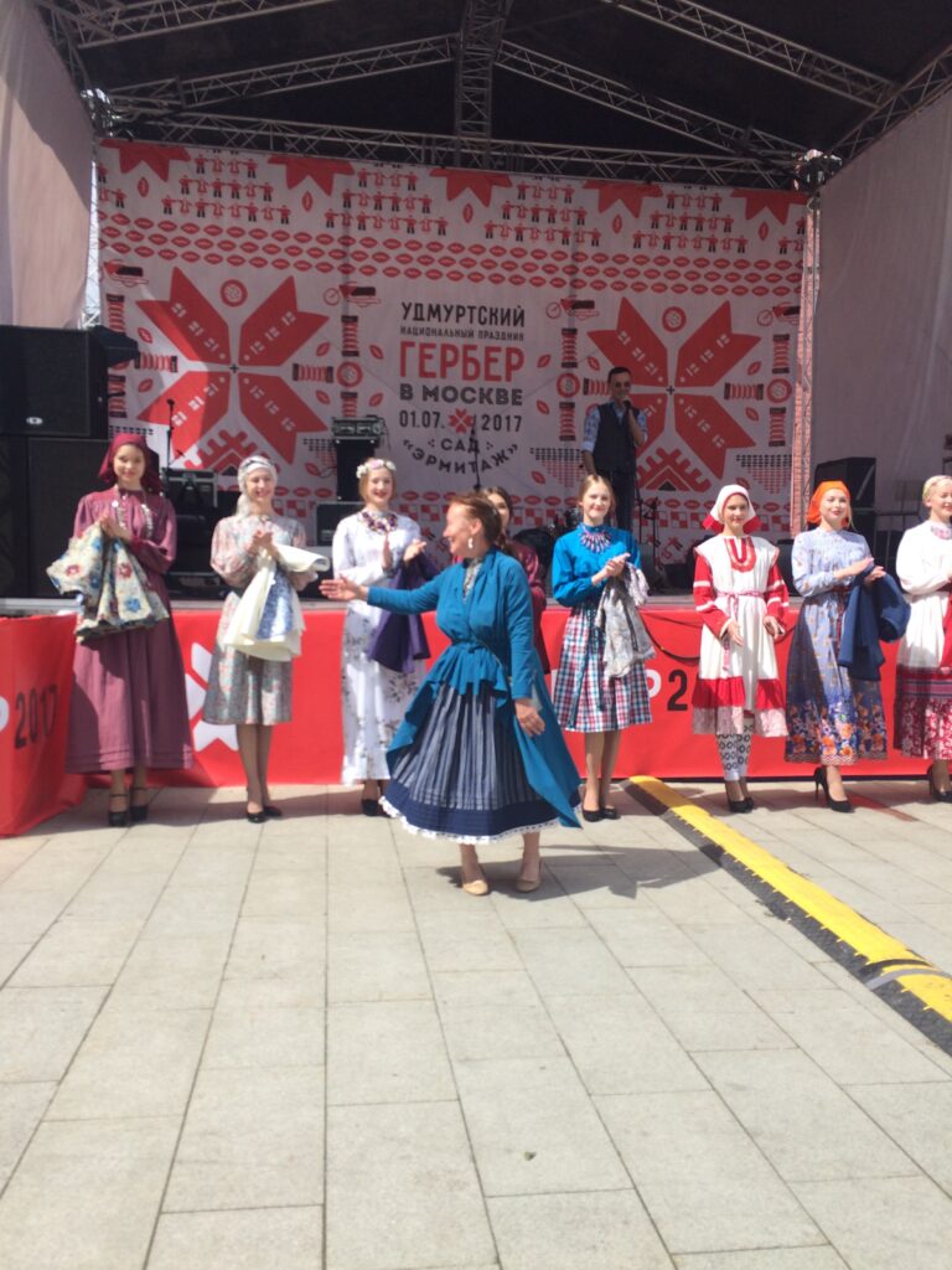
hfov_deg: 48.2
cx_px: 476
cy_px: 635
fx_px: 1063
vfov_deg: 61.7
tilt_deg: -5.7
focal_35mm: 29
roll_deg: +0.1
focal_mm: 4.15
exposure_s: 1/1282
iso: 32
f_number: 2.2
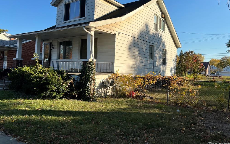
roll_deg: -2.0
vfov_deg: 44.4
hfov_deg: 66.5
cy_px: 60
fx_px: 176
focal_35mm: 28
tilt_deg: +2.5
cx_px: 115
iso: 50
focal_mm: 5.7
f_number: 1.5
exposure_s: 1/2762
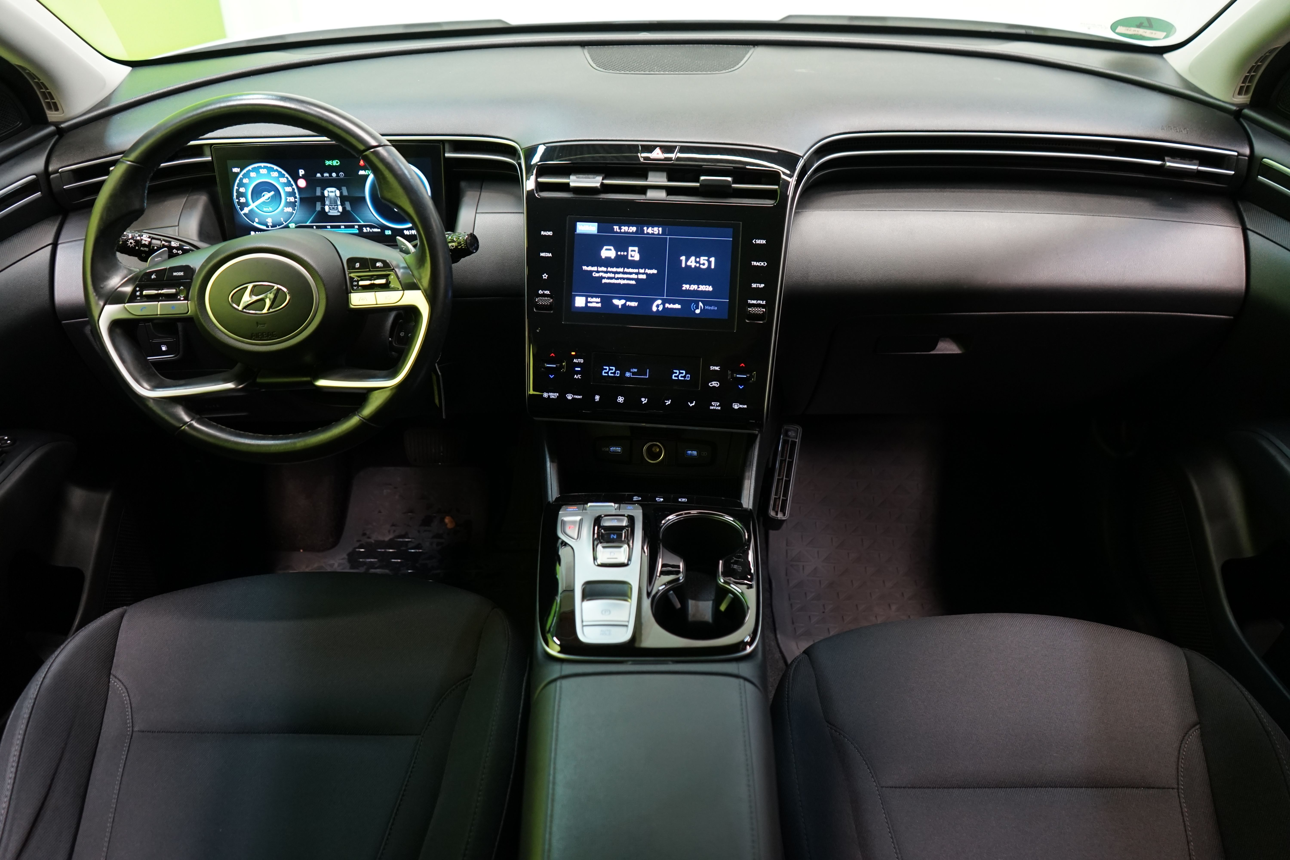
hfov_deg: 65.5
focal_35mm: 28
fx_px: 1003
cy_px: 430
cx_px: 645
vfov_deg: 46.4
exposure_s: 1/30
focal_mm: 28
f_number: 3.5
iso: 1000
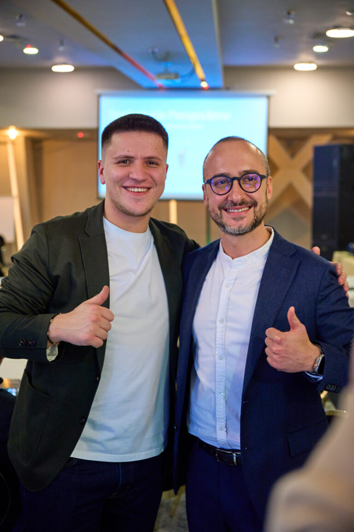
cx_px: 177
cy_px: 266
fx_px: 646
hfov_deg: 30.6
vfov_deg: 44.7
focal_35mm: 44
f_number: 2.8
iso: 2000
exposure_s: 1/100
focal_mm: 43.8
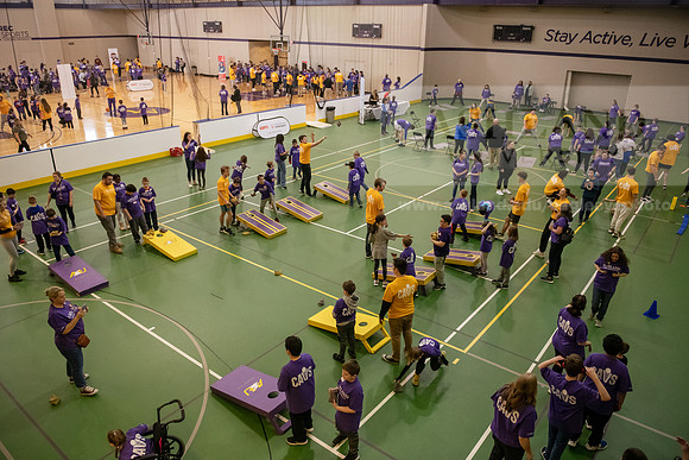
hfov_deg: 69.4
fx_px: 498
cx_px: 344
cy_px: 230
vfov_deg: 49.6
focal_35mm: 26
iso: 4000
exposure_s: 1/200
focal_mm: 26
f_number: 3.5
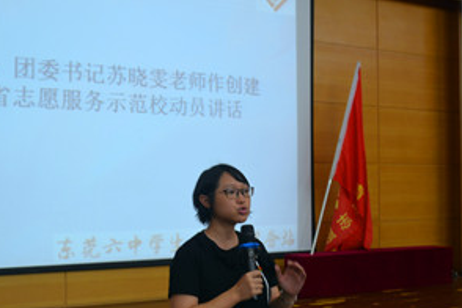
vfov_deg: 27.5
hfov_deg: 40.0
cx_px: 162
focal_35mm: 49
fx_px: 629
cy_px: 163
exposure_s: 1/40
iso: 400
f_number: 4
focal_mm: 24
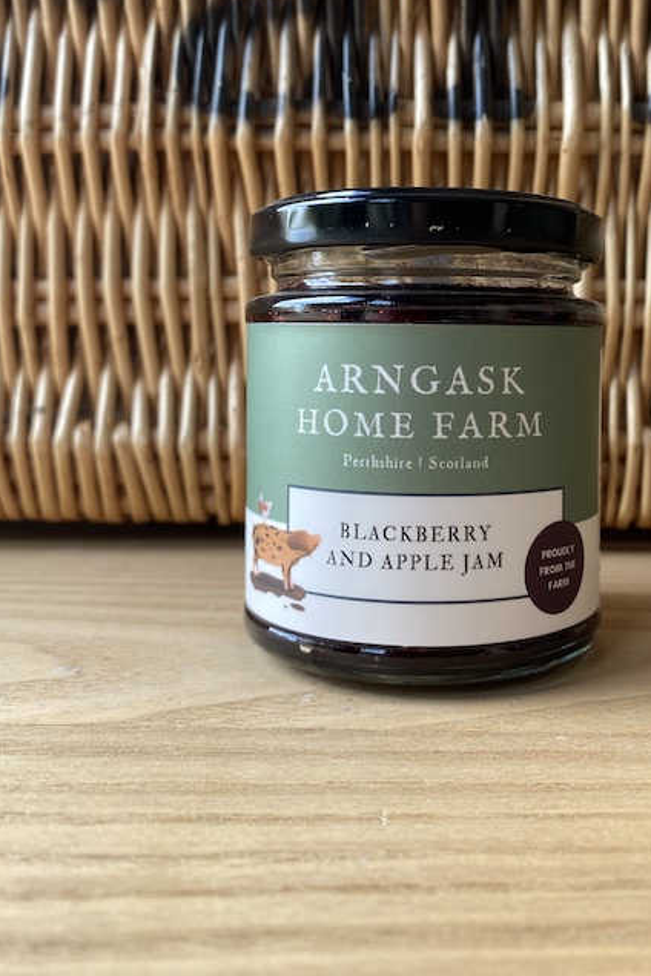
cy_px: 387
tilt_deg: -1.6
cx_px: 421
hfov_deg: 38.5
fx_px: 922
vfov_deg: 55.4
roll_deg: +0.6
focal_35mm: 34
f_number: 1.8
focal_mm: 4.25
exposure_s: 1/122
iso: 64
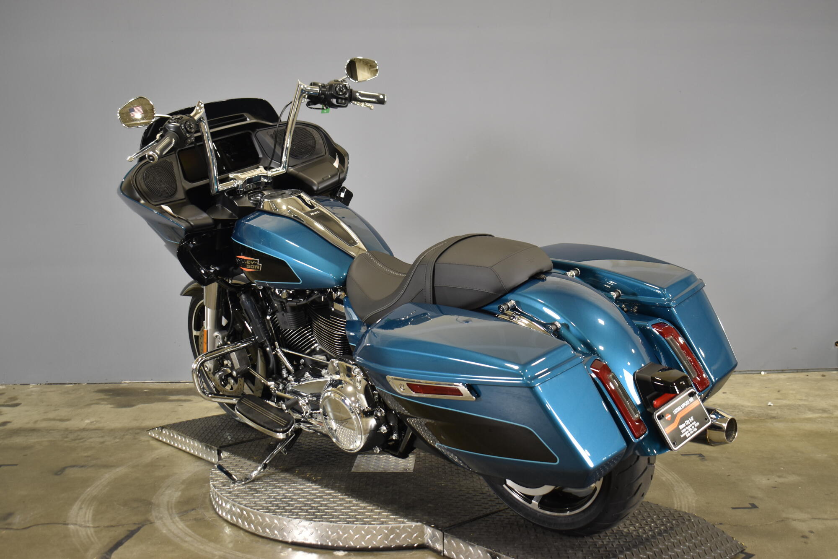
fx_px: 943
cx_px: 419
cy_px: 280
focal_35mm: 40
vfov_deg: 33.0
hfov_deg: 47.9
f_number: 4
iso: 400
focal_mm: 27
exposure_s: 1/20
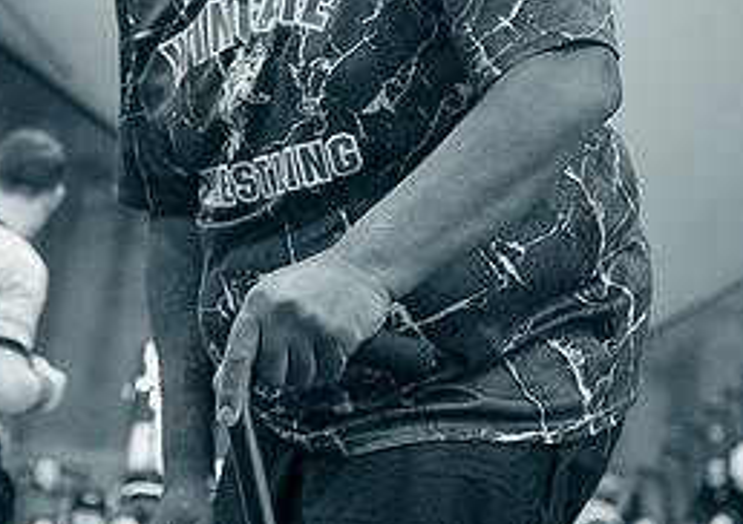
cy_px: 80
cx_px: 318
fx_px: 1870
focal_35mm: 89
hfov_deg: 22.5
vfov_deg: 15.8
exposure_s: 1/250
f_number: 3.2
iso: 4000
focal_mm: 35
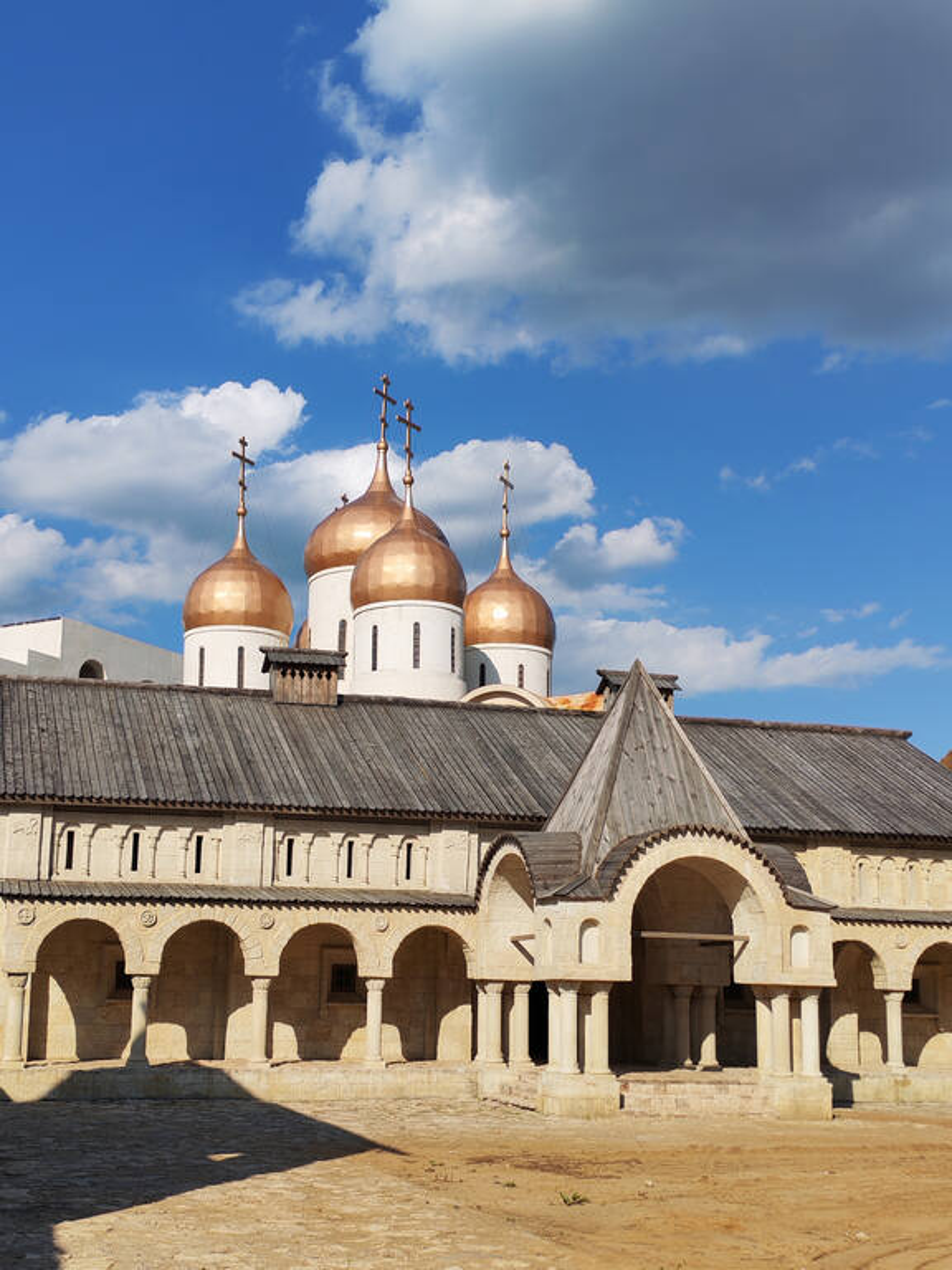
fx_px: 1540
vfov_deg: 44.8
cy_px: 635
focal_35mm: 42
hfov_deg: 34.3
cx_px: 476
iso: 50
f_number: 1.9
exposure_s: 1/1100
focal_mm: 6.12
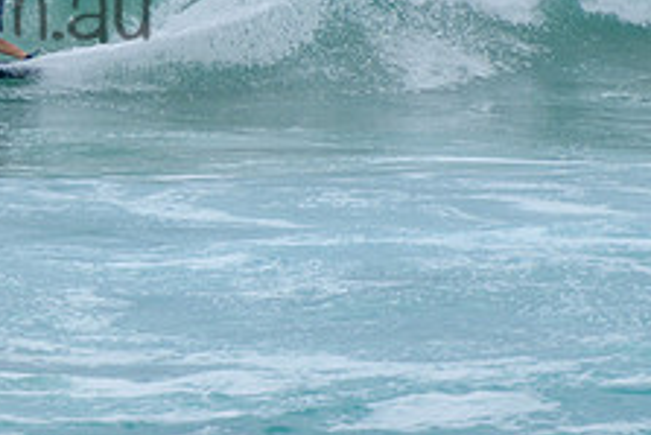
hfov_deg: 1.4
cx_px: -158
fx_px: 25929
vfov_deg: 1.0
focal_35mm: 1433
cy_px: -28
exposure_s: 1/2000
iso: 220
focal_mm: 400
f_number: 5.6
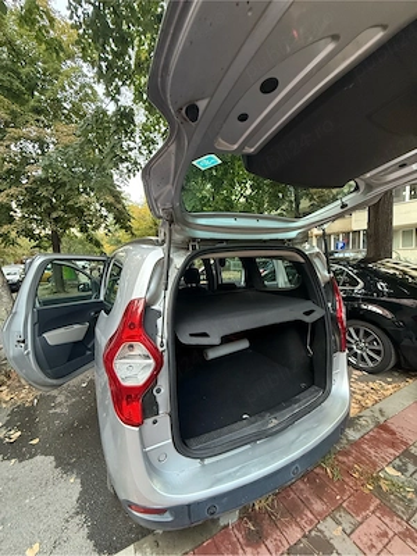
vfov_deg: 102.1
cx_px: 208
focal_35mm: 14
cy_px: 278
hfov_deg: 85.7
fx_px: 225
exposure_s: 1/60
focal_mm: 2.22
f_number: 2.2
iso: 400
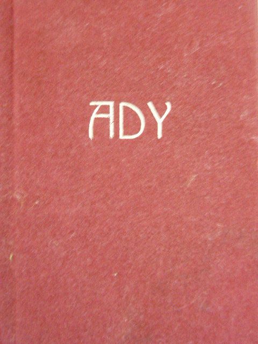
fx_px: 984
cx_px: 129
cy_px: 172
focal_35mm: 99
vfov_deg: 19.8
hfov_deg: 14.9
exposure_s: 1/15
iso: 445
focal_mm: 16.5
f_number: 3.5
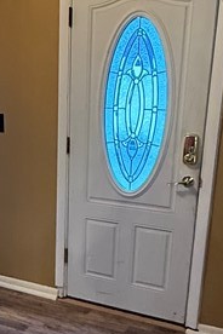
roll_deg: +1.7
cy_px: 232
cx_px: 19
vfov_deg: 36.4
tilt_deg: -18.2
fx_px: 502
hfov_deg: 24.3
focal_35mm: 54
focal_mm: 2.22
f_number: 2.2
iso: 800
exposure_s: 1/60
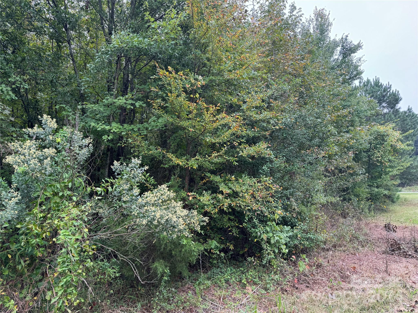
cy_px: 156
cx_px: 209
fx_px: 290
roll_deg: +1.4
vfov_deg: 56.8
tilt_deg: +5.8
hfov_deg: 71.6
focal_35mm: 24
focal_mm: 6.76
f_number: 1.78
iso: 64
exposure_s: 1/121
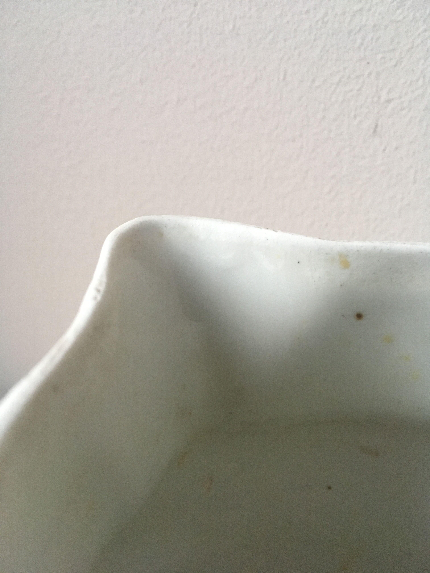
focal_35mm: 29
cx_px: 215
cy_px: 286
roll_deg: +1.2
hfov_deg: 48.2
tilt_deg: -30.1
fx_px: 480
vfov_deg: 61.7
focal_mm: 4.15
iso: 200
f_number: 2.2
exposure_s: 1/30
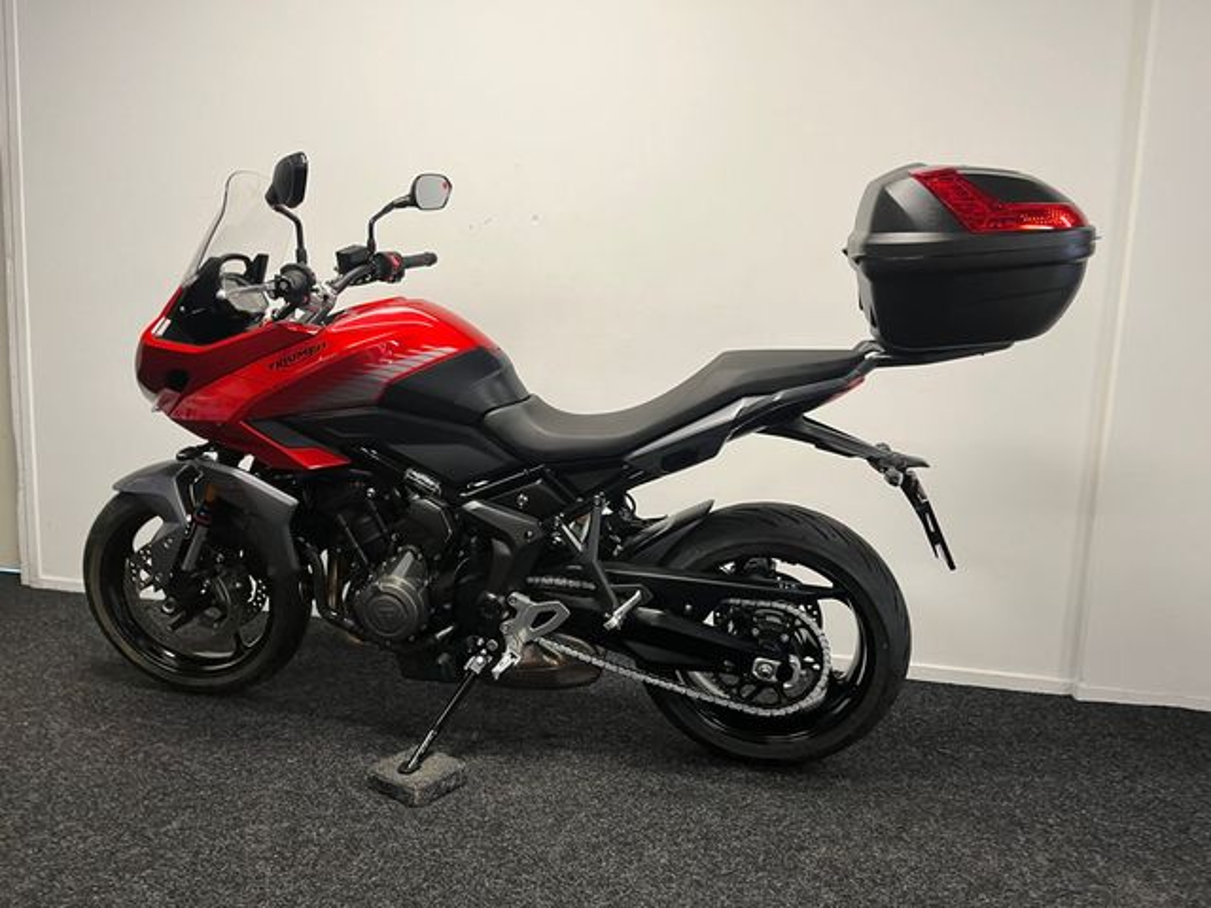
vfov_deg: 53.1
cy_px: 454
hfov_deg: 67.3
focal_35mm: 26
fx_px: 910
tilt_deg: -6.2
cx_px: 606
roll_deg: -1.6
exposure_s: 1/50
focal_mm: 5.1
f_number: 1.6
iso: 80
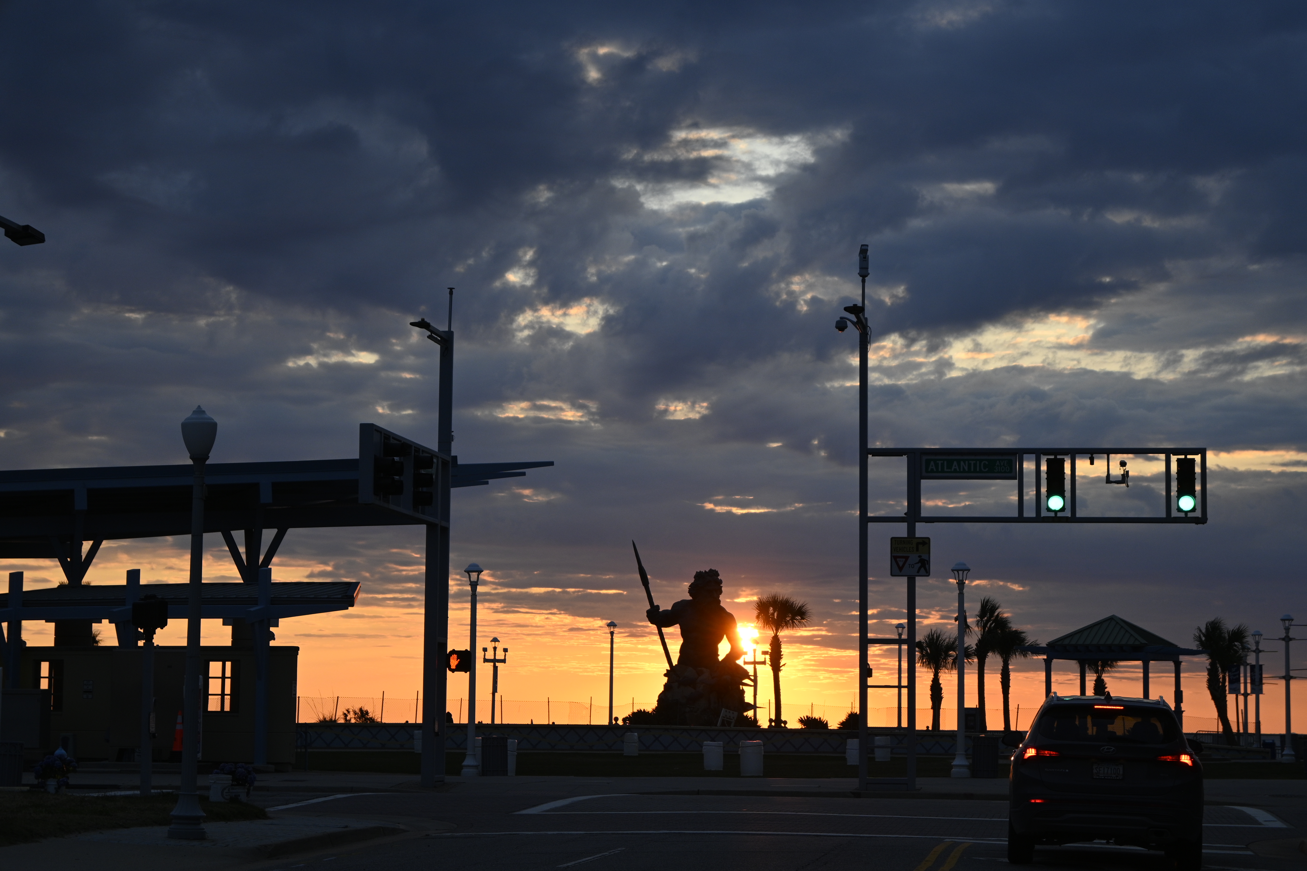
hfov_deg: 27.0
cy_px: 436
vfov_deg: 18.2
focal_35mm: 75
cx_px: 654
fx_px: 2723
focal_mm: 50
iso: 200
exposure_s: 1/250
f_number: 6.3
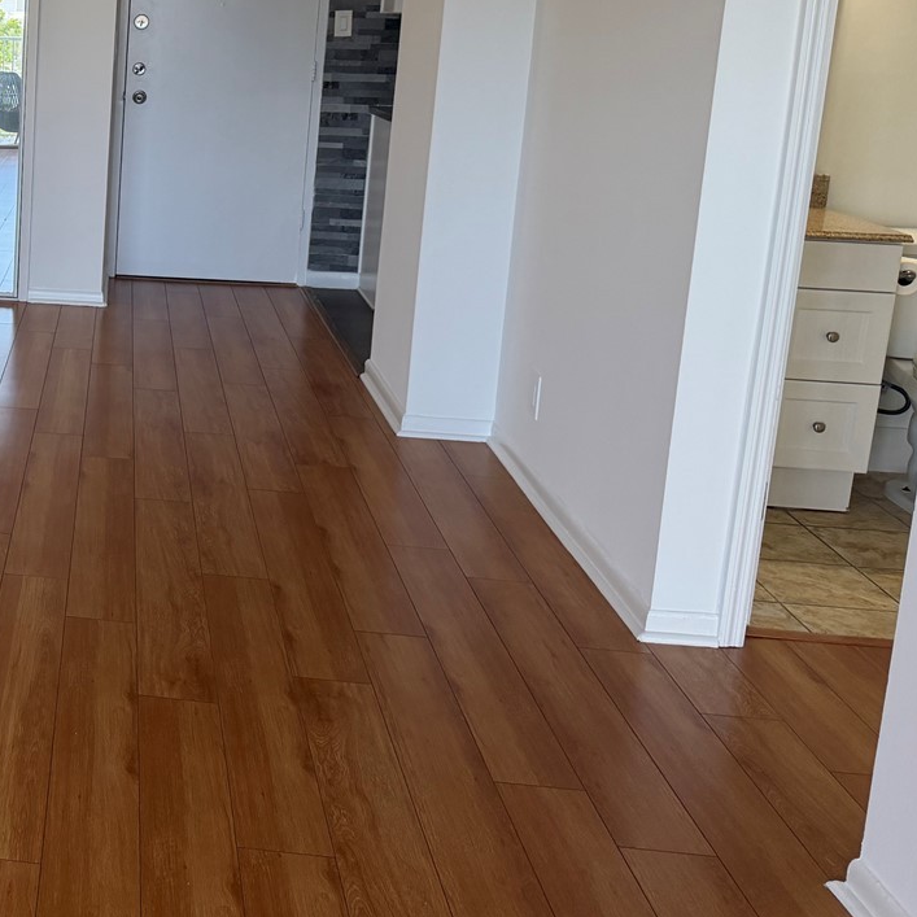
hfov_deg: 31.6
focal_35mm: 48
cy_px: 267
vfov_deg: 34.8
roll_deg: -0.9
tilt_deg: -12.0
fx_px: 1439
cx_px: -75
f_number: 1.78
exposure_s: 1/221
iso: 160
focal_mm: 6.76
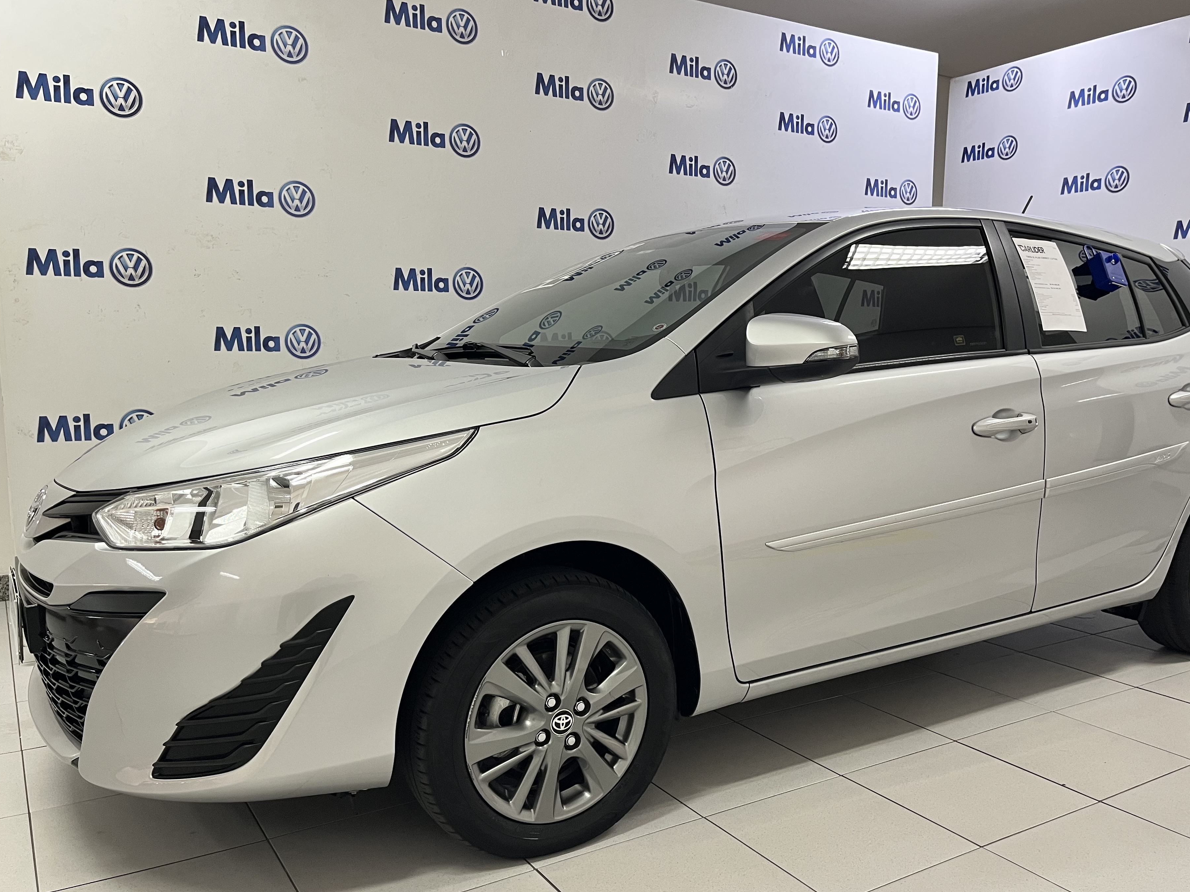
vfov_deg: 48.2
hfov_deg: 61.6
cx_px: 649
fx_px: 997
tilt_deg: -7.6
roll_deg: -0.5
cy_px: 480
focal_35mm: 29
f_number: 1.6
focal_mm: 5.1
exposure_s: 1/60
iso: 125
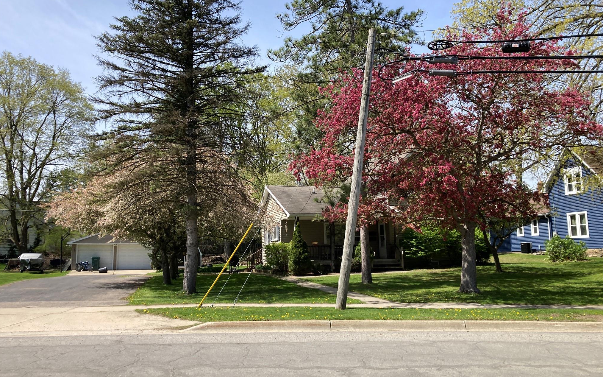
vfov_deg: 41.8
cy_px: 197
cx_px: 302
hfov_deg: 62.9
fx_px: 493
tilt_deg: +8.7
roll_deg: +2.3
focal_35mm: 30
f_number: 1.8
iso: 20
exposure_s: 1/1412
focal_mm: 3.99
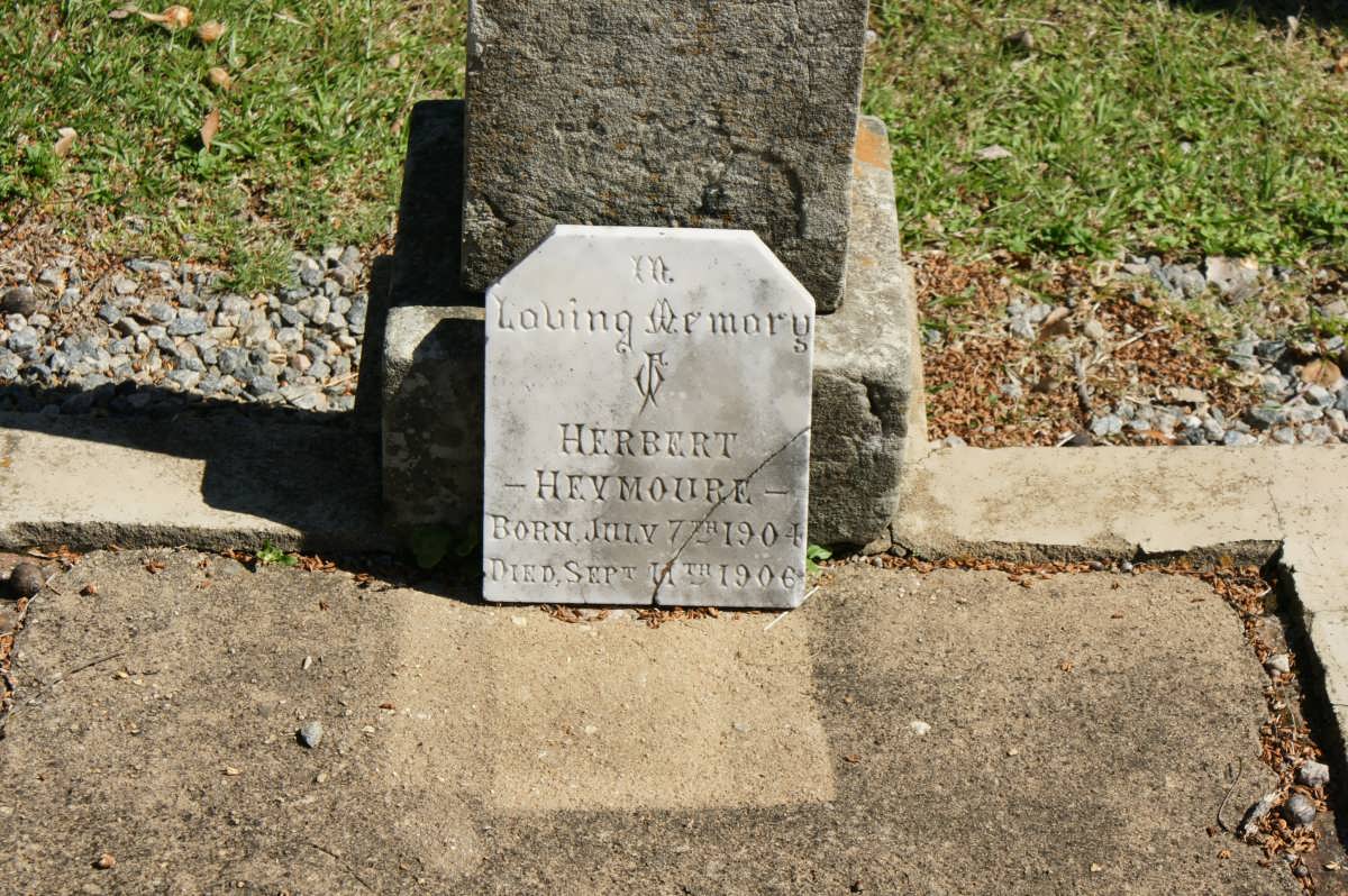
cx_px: 674
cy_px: 448
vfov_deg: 13.0
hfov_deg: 19.5
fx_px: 3928
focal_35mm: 105
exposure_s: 1/250
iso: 200
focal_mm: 70
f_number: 10
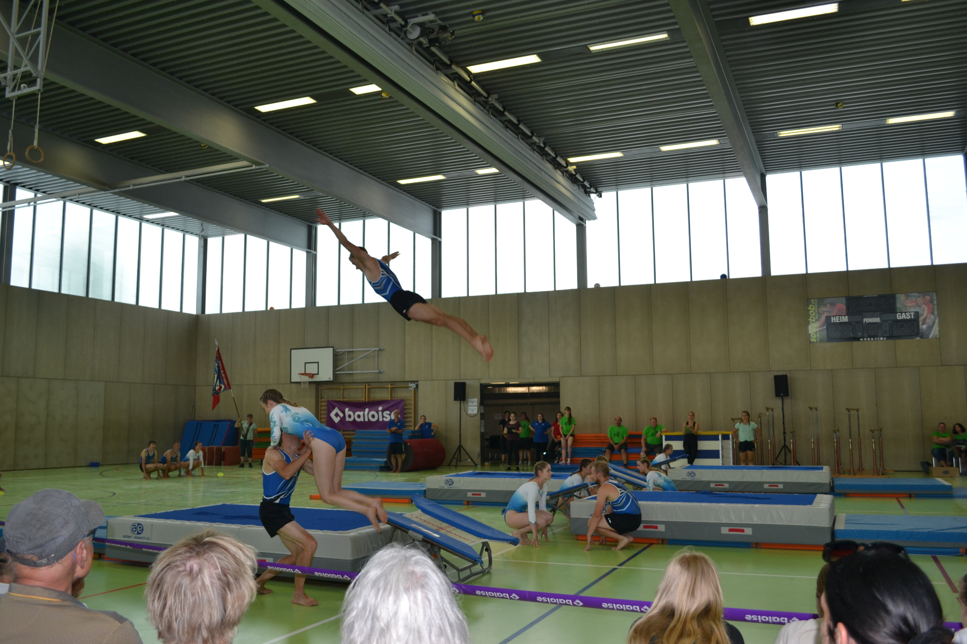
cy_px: 322
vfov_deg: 43.6
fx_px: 806
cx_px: 484
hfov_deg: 61.9
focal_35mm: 30
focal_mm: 20
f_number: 4
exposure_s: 1/125
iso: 160
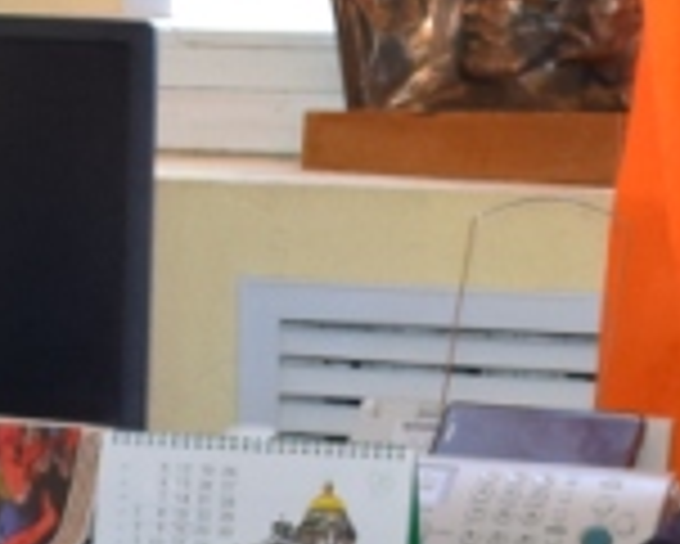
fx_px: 4612
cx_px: 266
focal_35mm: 229
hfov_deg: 8.4
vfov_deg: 6.7
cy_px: 749
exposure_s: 1/100
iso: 800
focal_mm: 24
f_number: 5
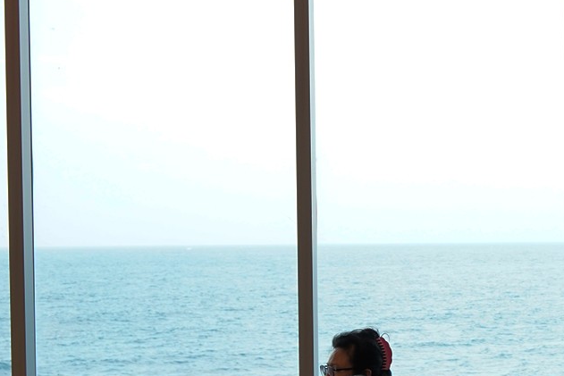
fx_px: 1739
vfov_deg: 12.3
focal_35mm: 111
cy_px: 270
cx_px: 602
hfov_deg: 17.8
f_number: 6.3
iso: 500
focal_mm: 35
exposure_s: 1/100
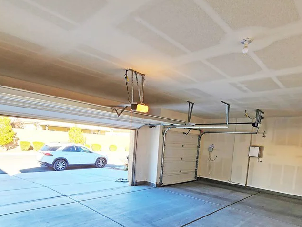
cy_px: 167
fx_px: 183
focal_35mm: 21
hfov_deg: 78.9
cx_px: 159
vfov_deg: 60.4
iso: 64
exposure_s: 1/120
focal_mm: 2.2
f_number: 2.2
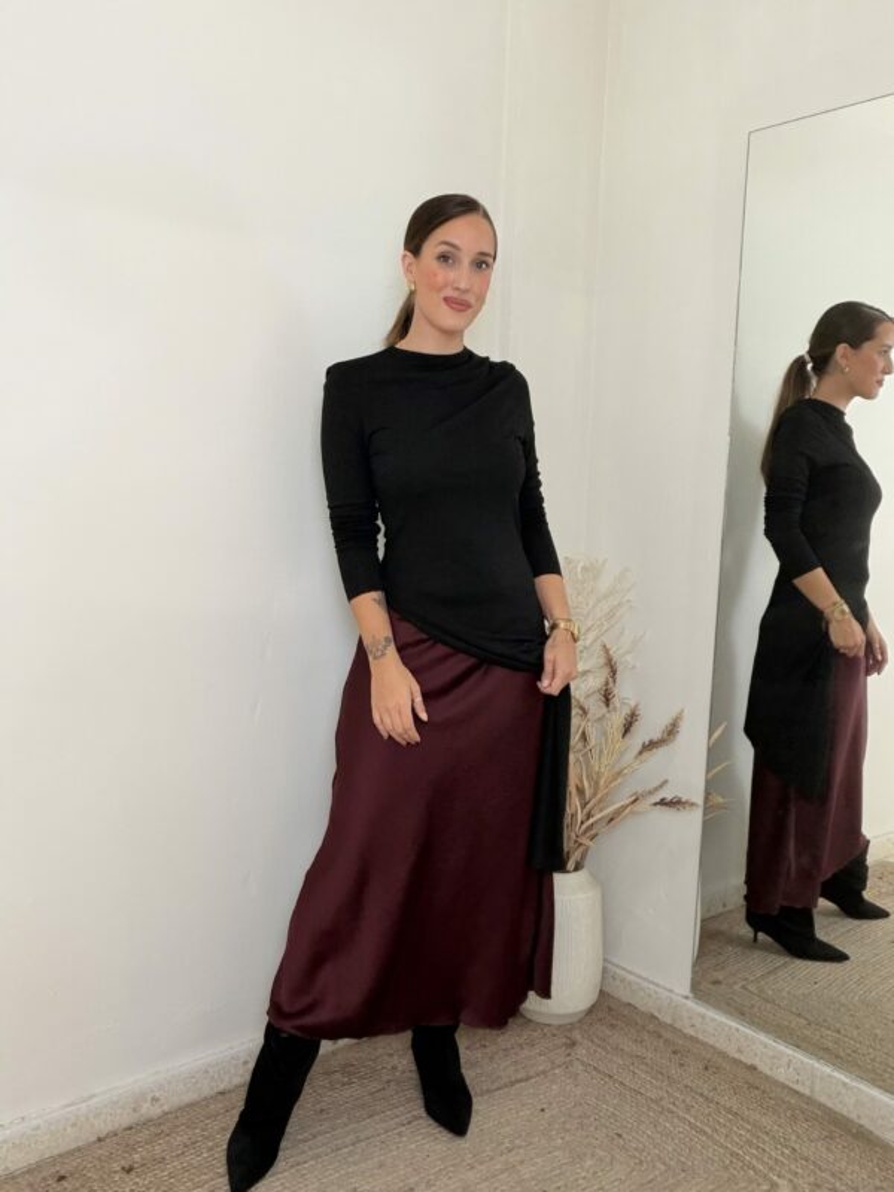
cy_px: 596
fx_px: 1033
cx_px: 447
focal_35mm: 30
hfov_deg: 46.8
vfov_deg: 60.0
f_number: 1.9
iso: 100
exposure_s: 1/60
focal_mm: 2.71
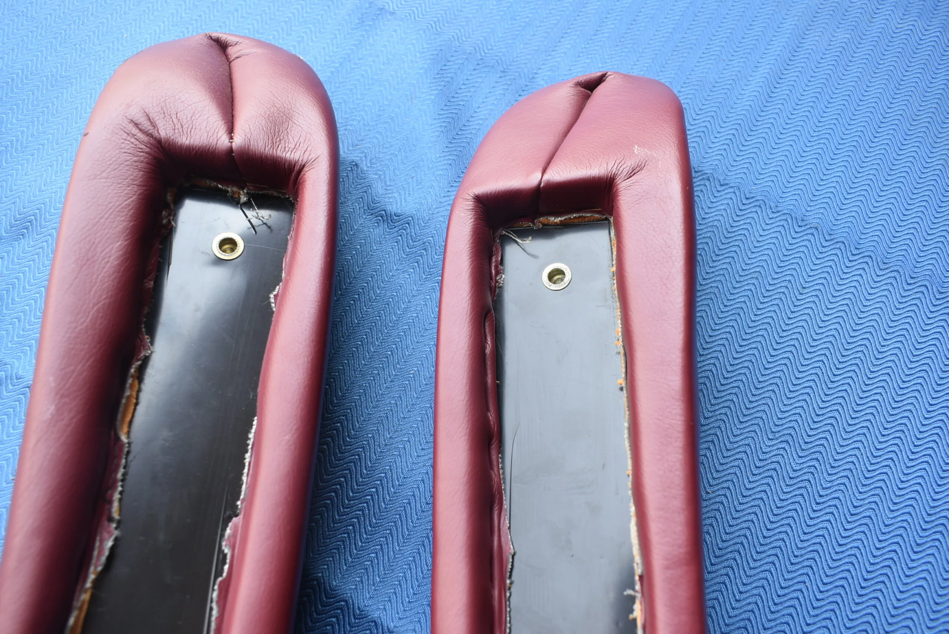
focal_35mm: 27
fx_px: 712
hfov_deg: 67.3
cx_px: 474
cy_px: 317
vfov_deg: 48.0
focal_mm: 18
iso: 250
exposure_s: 1/125
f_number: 5.6
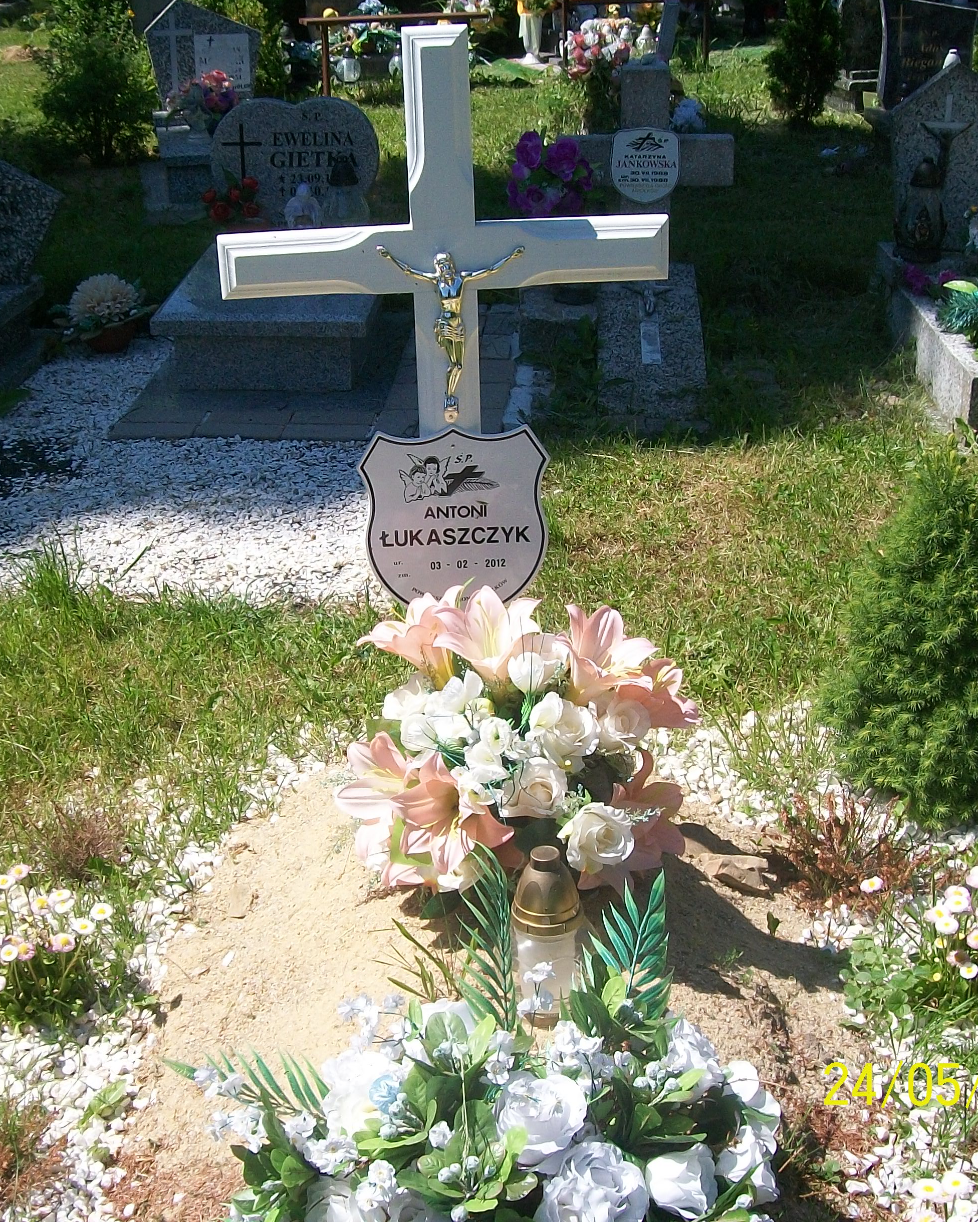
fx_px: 1701
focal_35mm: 47
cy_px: 609
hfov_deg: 31.9
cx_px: 367
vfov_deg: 39.5
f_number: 4.8
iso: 80
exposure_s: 1/500
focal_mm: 6
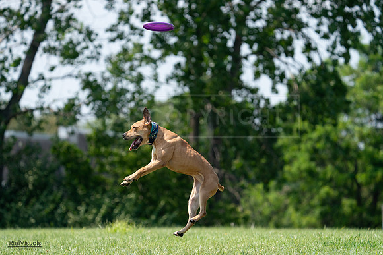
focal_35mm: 328
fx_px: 3489
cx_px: 187
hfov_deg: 6.3
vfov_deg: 4.2
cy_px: 128
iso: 1250
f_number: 6.3
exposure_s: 1/4000
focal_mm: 315
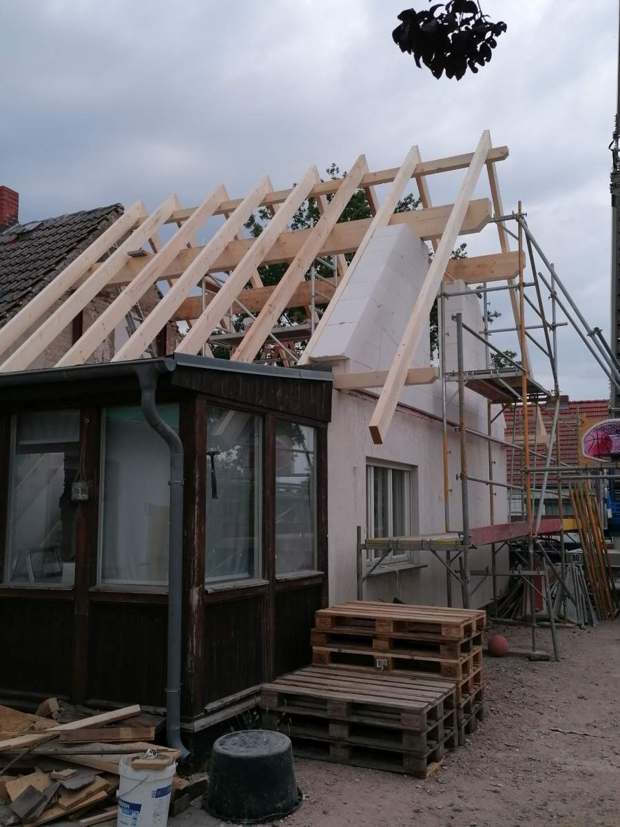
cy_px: 414
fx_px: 836
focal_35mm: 35
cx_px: 310
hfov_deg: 40.7
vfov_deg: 52.6
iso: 50
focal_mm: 4.75
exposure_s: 1/1253
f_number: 1.8
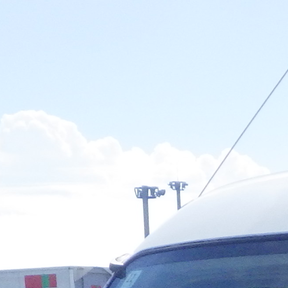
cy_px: 707
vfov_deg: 9.0
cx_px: 536
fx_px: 1638
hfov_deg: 9.5
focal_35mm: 174
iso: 250
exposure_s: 1/1250
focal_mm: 5
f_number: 4.2
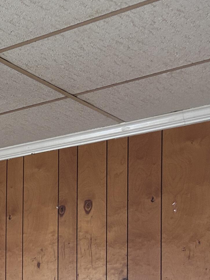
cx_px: -174
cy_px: 304
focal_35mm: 81
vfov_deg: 22.8
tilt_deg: +1.4
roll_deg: -0.7
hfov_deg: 15.5
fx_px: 655
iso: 160
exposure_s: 1/60
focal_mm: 5.7
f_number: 1.5
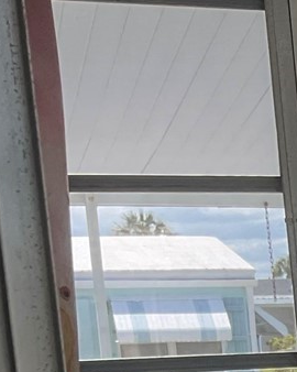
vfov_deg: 13.5
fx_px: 1474
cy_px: 571
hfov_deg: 9.9
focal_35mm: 134
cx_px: 751
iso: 16
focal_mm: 3
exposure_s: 1/242
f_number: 1.8
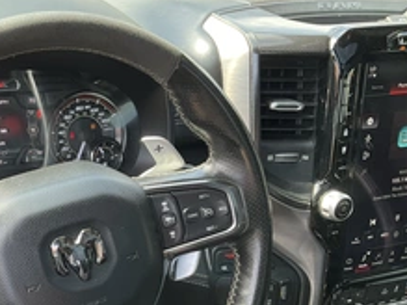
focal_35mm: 53
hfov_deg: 34.4
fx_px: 623
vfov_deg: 27.0
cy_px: 244
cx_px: 48
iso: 50
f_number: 1.8
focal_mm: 3
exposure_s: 1/122
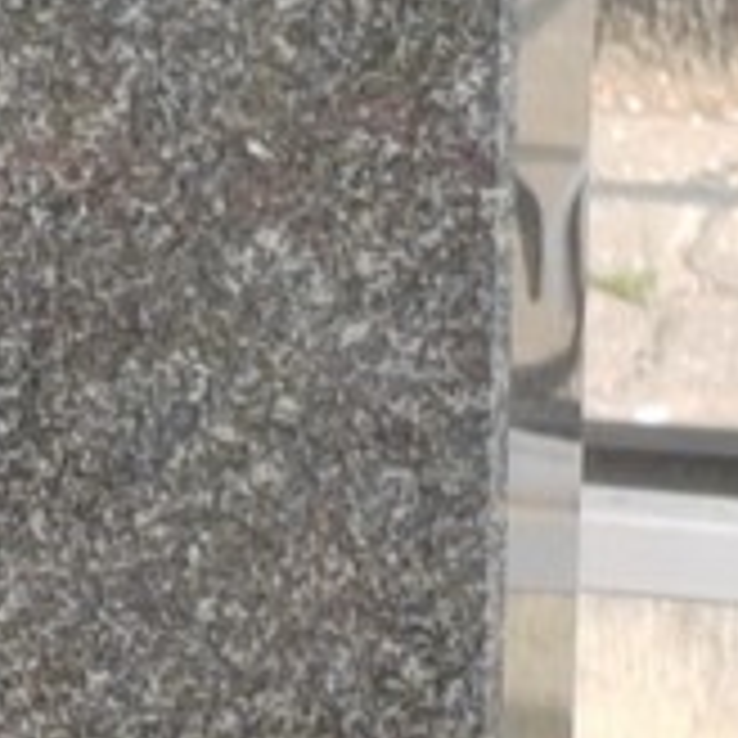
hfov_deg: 4.7
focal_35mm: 370
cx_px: -536
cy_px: 724
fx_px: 8925
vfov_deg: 4.7
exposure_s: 1/500
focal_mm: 5.52
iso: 100
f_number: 1.9
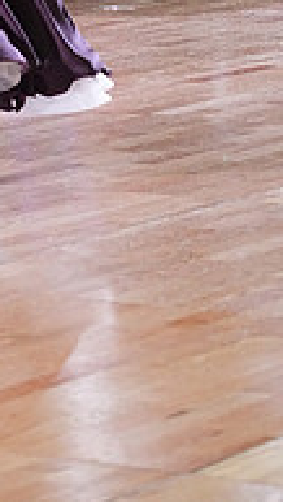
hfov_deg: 4.4
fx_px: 3644
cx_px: -188
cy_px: -224
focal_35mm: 274
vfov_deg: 7.7
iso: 6400
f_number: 4
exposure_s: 1/400
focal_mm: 87
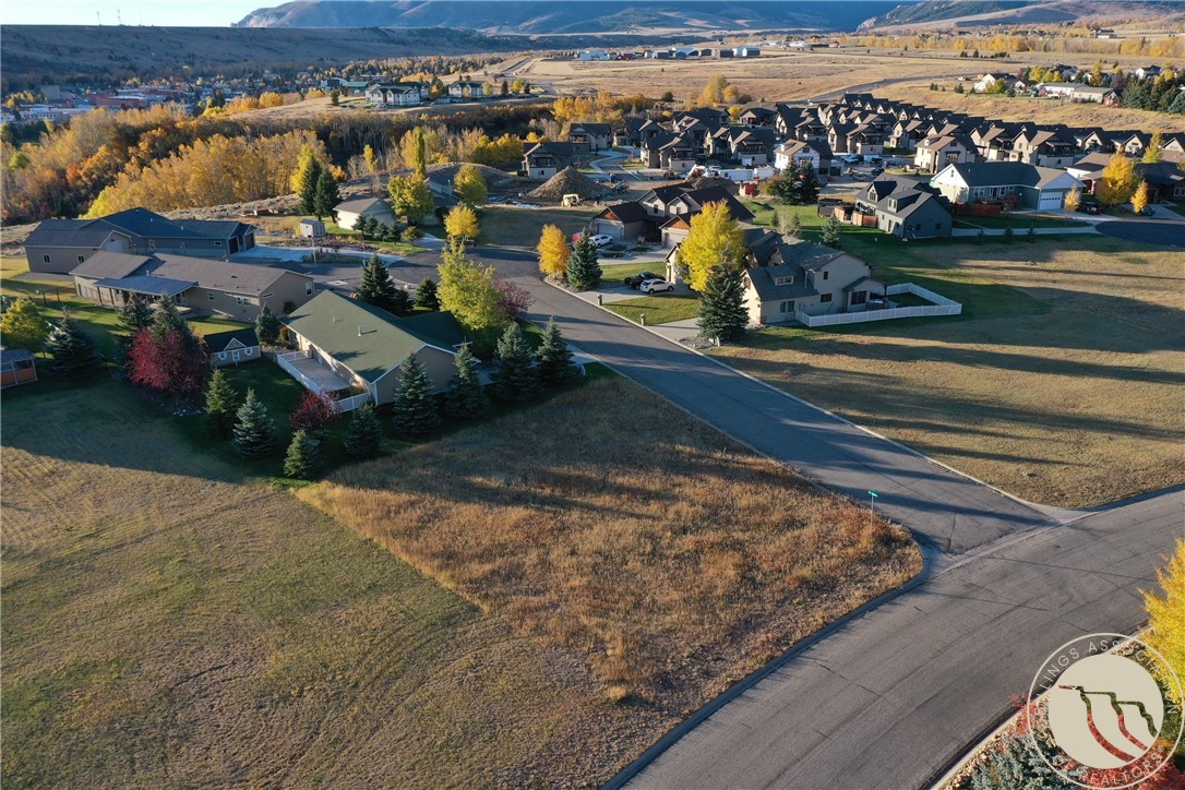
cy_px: 395
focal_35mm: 28
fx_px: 922
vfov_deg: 46.4
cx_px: 592
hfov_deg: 65.5
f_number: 5
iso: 100
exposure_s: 1/200
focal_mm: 10.26
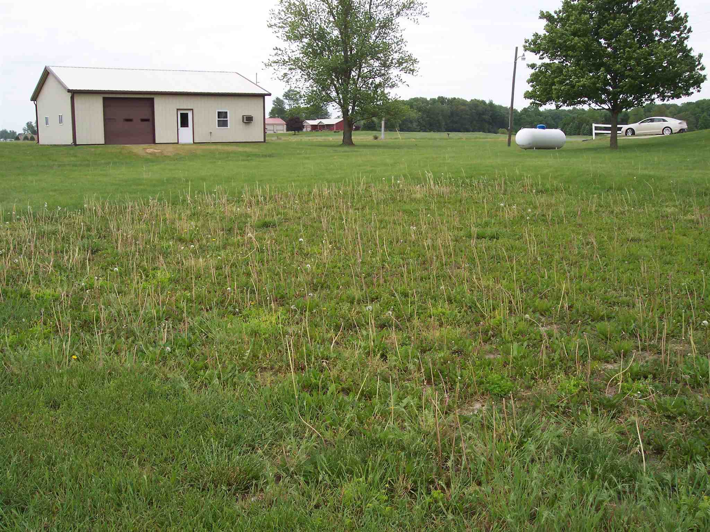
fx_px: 779
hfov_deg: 49.0
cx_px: 355
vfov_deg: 37.7
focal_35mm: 38
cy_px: 266
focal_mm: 8
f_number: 4.8
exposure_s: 1/350
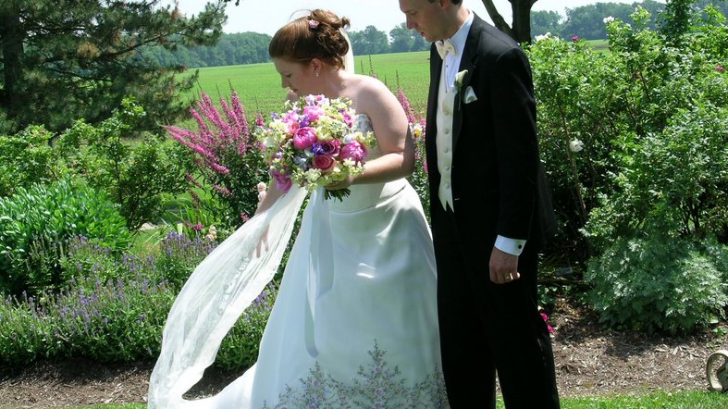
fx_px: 2373
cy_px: 204
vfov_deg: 9.8
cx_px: 365
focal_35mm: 123
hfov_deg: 17.4
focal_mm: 11.1
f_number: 6.2
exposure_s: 1/194
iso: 50
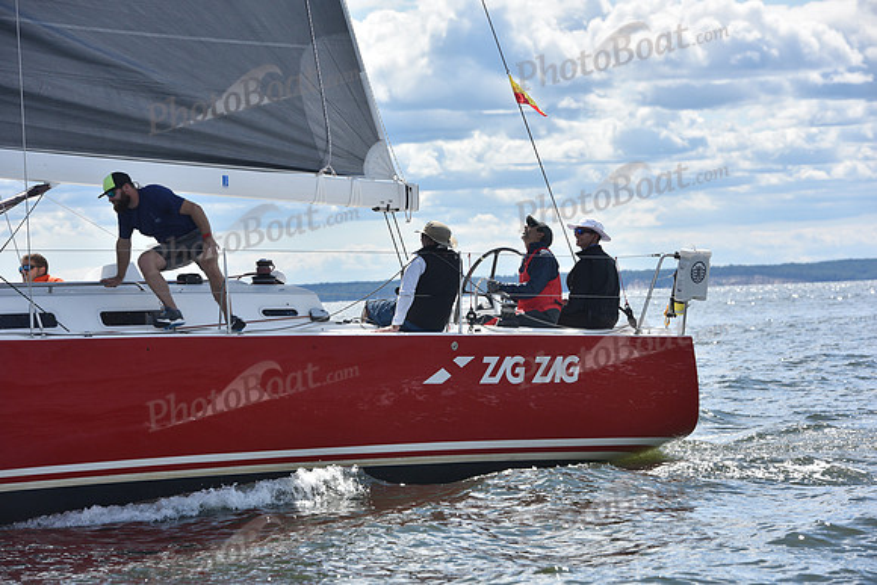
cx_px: 438
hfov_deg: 12.8
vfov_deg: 8.6
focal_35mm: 160
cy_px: 292
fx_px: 3899
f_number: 9
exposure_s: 1/800
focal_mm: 160
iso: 250
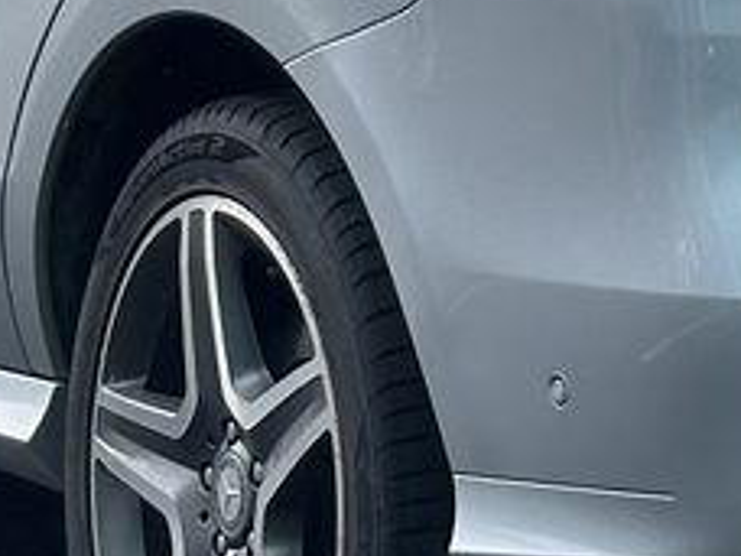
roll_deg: +1.2
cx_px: 786
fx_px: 6486
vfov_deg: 4.8
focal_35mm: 303
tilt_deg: -3.2
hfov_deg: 6.5
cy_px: -429
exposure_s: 1/830
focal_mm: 6.86
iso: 64
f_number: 1.78
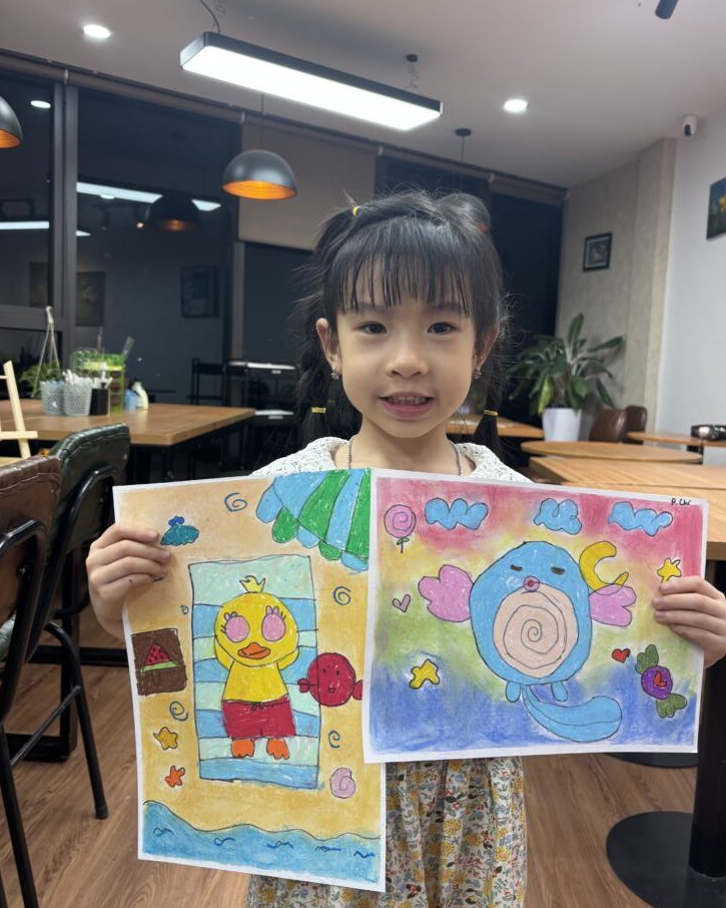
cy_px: 433
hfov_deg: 51.5
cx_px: 371
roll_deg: -2.8
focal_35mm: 28
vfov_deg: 62.2
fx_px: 752
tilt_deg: -3.6
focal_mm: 5.96
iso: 100
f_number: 1.6
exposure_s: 1/100
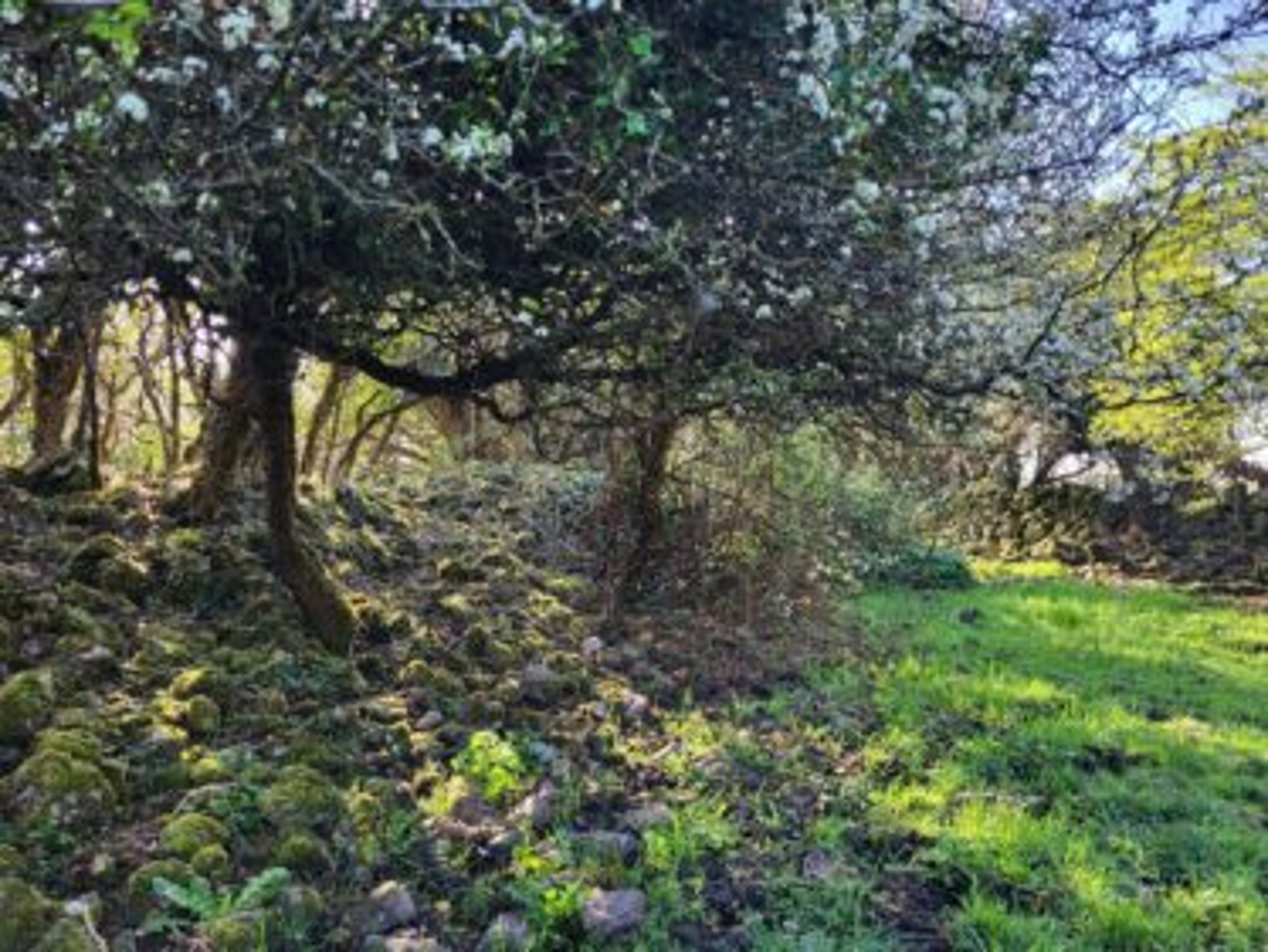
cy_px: 476
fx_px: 953
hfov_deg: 67.3
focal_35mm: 26
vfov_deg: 53.1
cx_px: 634
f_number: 1.8
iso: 40
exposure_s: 1/106
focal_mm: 5.4
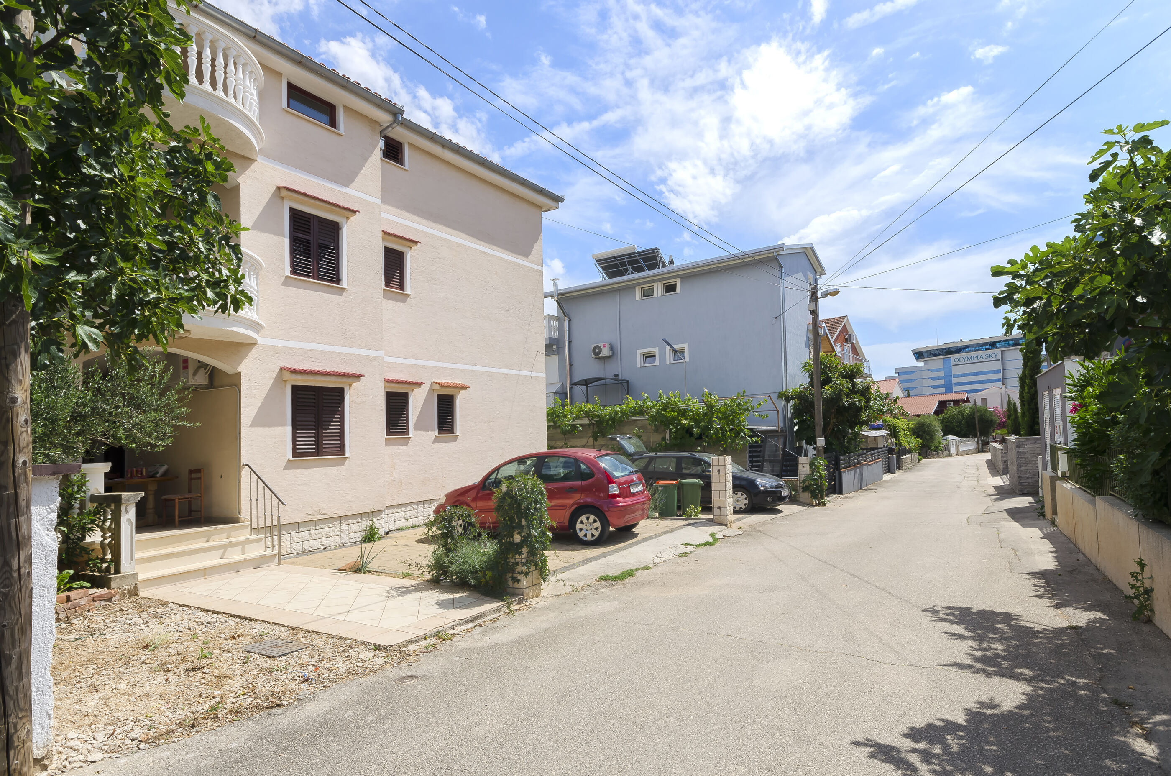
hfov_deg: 85.5
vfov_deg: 63.0
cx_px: 586
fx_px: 633
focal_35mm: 20
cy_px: 388
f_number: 11
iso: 100
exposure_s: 1/200
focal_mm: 13
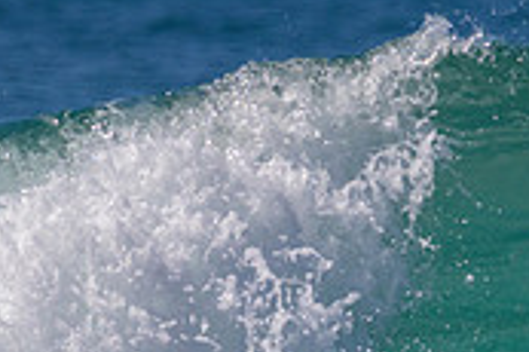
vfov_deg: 0.4
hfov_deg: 0.7
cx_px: 594
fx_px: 44907
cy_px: 548
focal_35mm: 3059
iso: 640
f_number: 11
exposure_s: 1/1600
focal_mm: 800
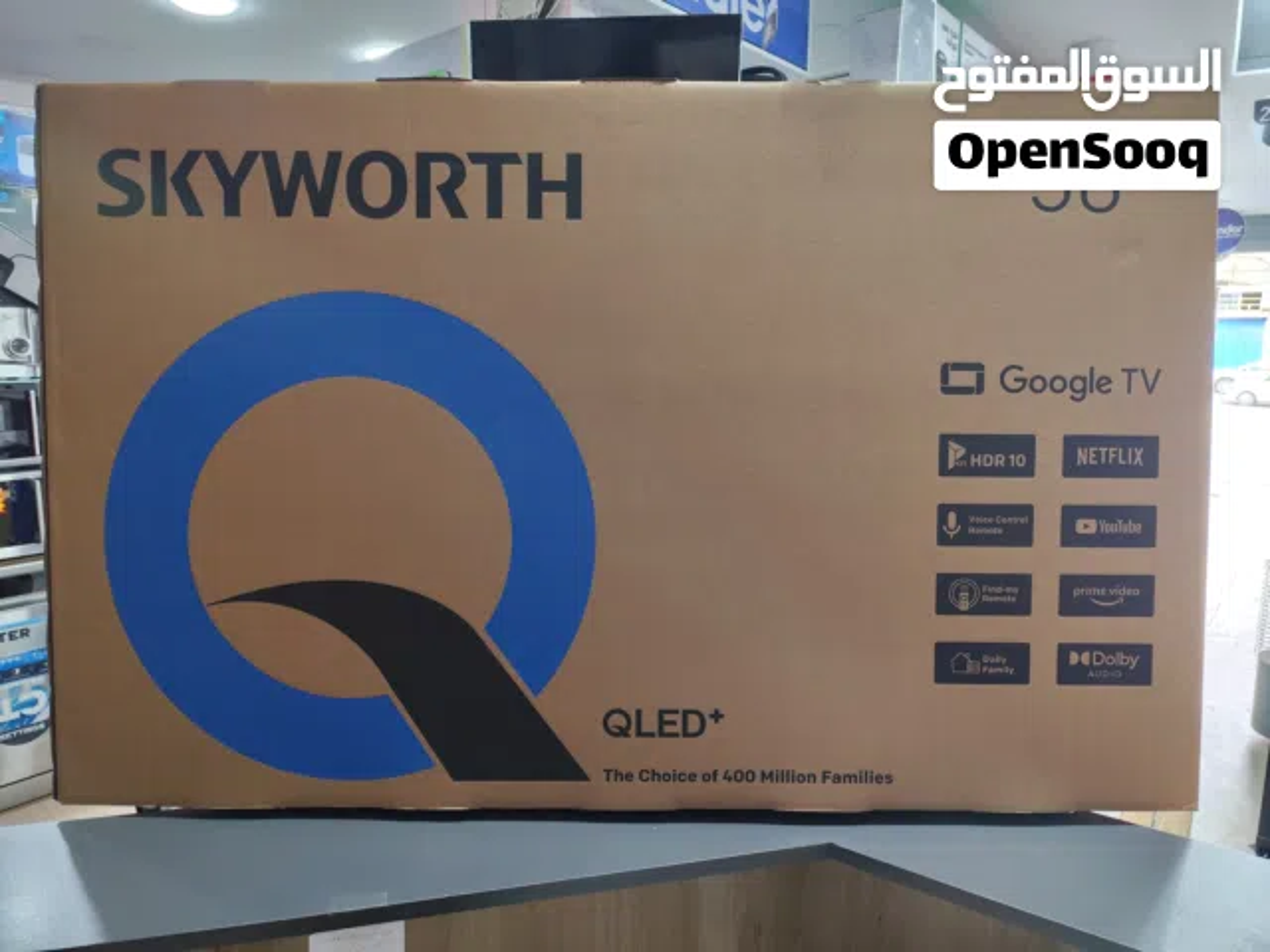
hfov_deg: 73.9
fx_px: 844
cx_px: 635
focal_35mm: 23
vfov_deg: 58.9
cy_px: 476
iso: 250
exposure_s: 1/50
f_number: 1.65
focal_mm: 6.14
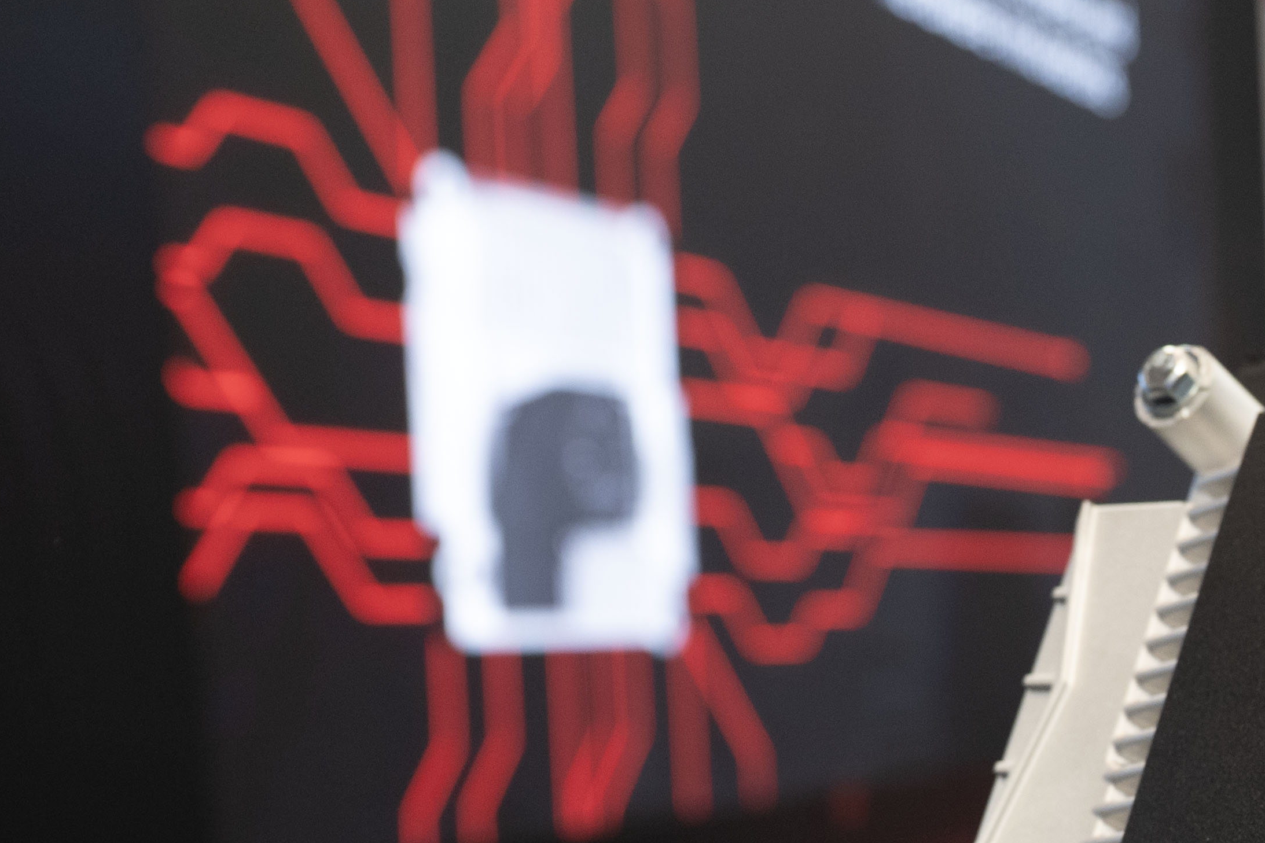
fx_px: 2916
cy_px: 877
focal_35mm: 83
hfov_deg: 23.2
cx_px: 1344
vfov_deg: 16.1
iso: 1100
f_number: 4
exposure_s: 1/250
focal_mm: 30
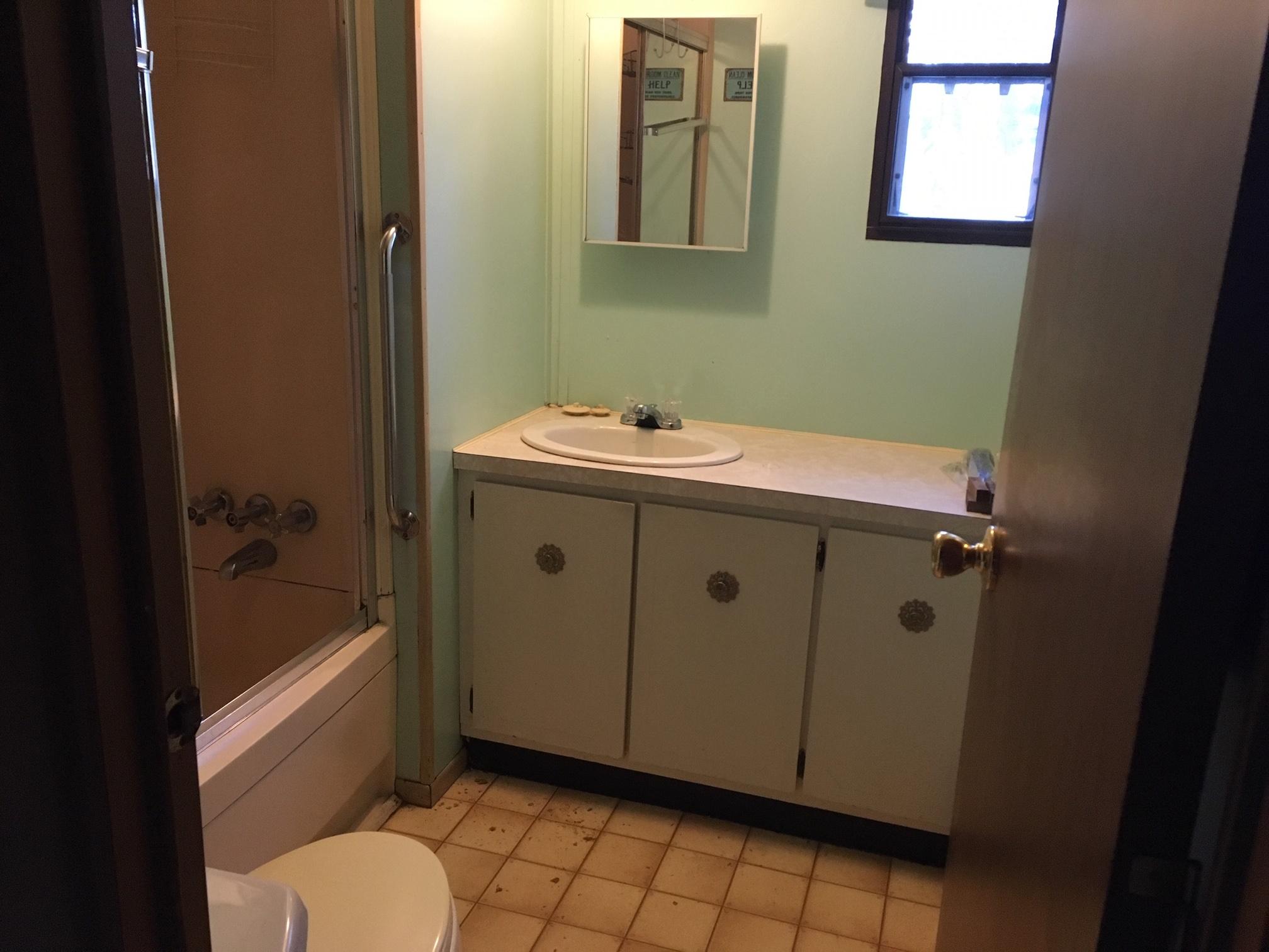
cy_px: 476
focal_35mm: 29
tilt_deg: -16.2
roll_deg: -1.3
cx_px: 634
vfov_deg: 48.2
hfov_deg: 61.7
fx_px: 1063
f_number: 2.2
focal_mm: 4.15
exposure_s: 1/30
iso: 200
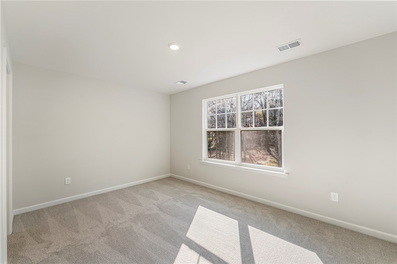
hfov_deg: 104.3
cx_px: 198
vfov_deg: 81.2
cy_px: 132
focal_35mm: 14
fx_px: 154
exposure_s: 1/20
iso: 400
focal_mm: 14
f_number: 6.3
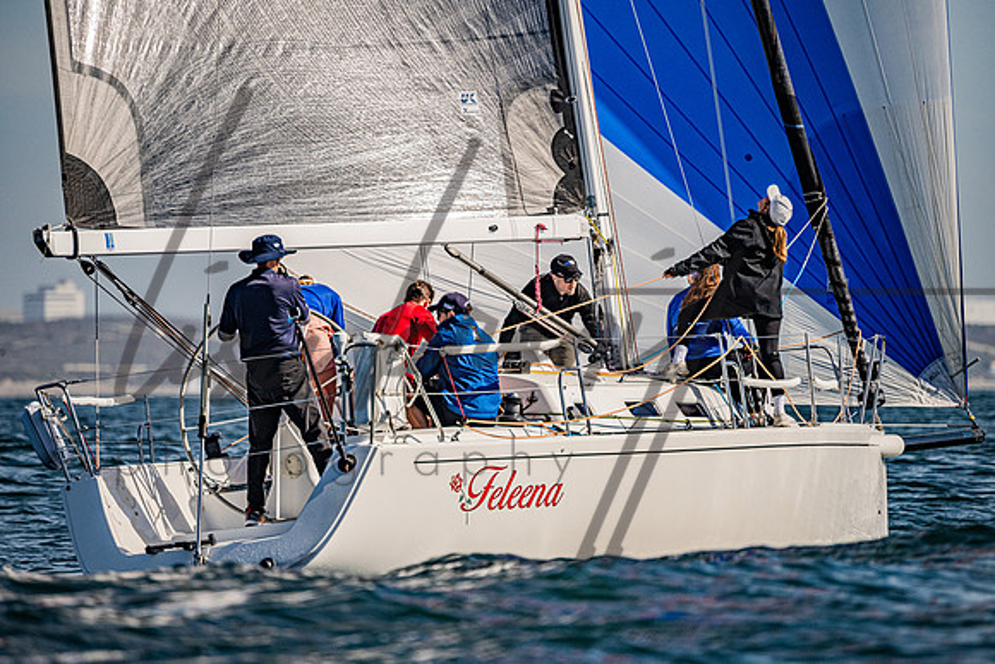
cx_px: 487
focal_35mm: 415
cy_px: 332
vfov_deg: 3.3
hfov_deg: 5.0
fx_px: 11468
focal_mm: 400
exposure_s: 1/5000
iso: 320
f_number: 5.6
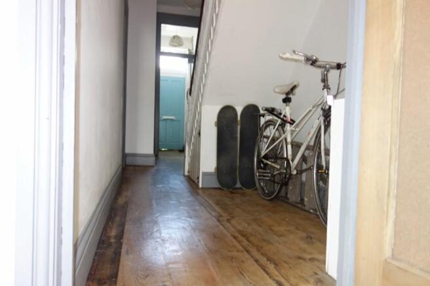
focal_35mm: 28
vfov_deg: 46.4
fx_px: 334
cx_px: 215
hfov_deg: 65.5
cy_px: 143
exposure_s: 1/40
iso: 125
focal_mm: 10.4
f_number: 1.8
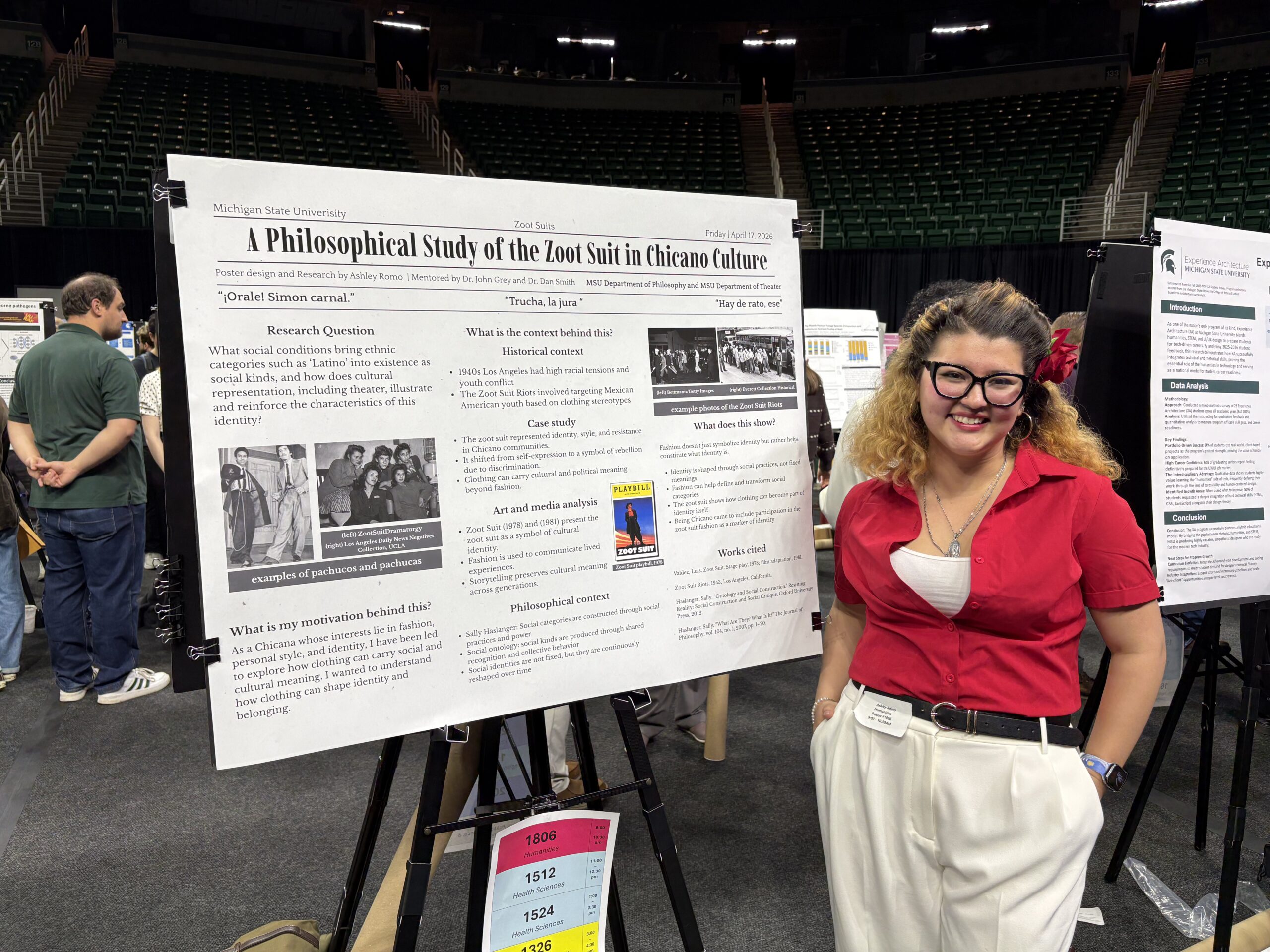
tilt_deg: -4.9
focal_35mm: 26
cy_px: 476
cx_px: 635
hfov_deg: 67.3
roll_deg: -0.3
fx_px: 954
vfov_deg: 53.1
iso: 50
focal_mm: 5.96
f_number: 1.6
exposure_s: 1/120
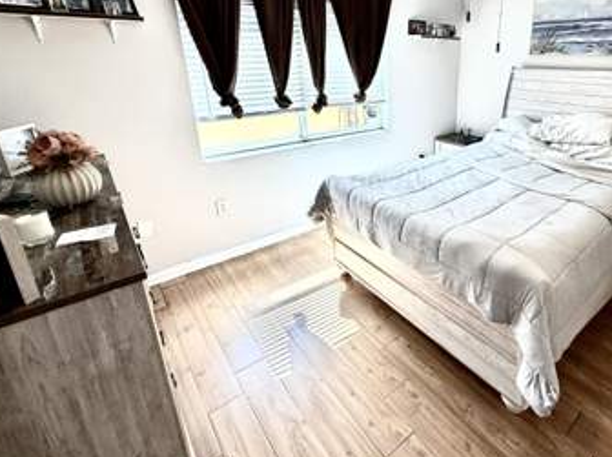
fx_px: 353
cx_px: 410
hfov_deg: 79.0
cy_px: 167
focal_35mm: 20
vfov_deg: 64.7
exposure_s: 1/120
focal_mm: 2.22
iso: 80
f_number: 2.2
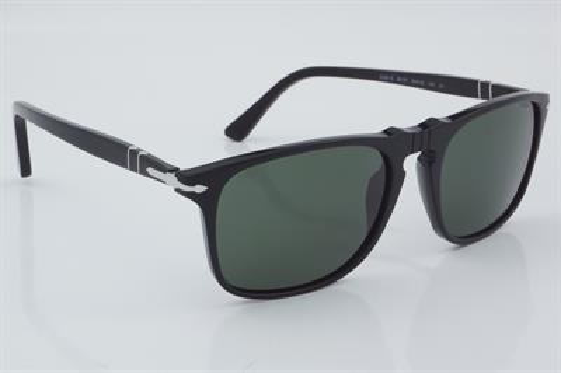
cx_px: 280
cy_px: 186
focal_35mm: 82
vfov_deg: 16.5
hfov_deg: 24.6
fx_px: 1285
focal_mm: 55
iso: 100
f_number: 32
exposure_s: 1/4
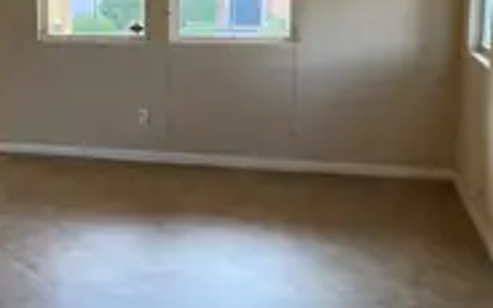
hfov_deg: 28.2
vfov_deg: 19.3
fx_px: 900
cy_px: 78
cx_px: -32
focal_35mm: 67
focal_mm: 3
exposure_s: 1/60
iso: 64
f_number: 1.8
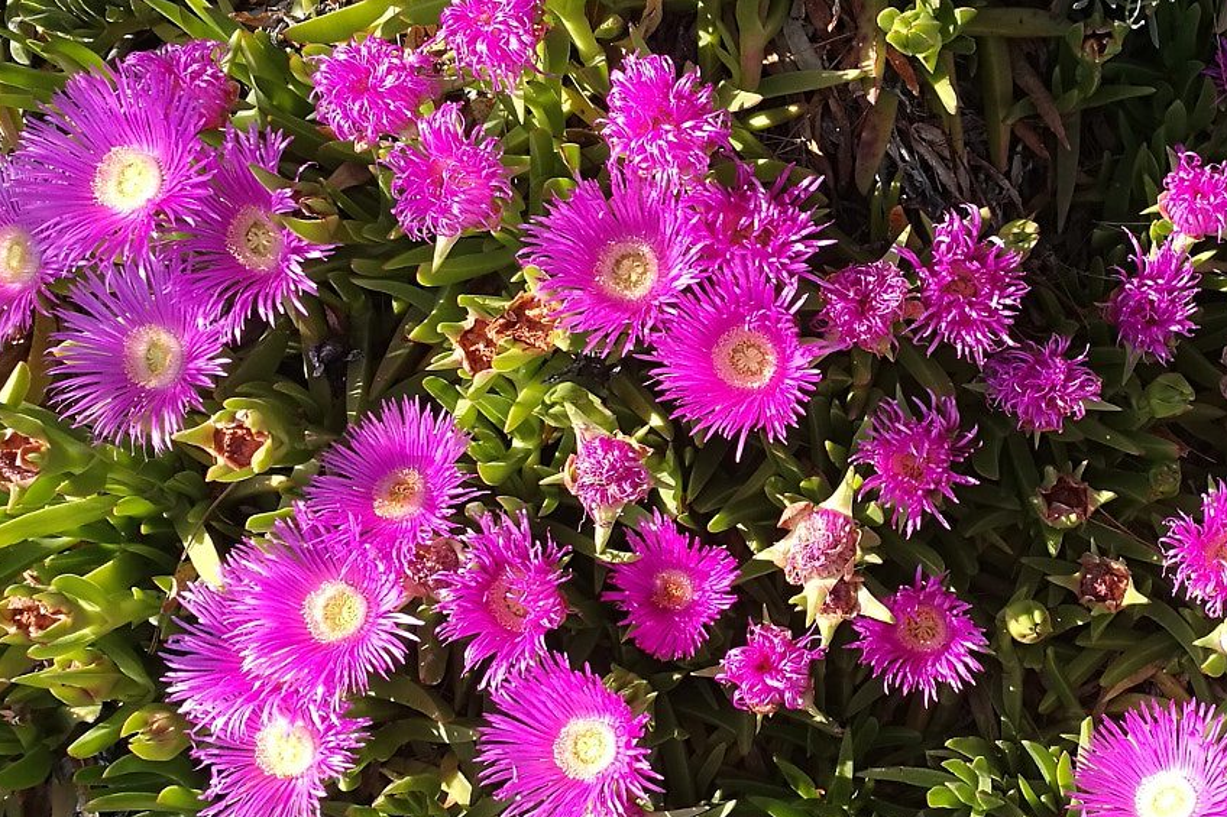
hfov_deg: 36.8
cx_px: 897
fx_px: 1806
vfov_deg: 25.5
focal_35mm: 53
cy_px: 416
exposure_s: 1/430
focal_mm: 4.5
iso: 50
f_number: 2.2
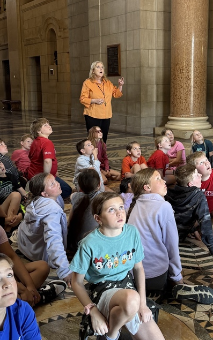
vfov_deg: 48.1
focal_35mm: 41
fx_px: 381
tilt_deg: -8.2
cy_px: 148
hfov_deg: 31.2
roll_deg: +0.3
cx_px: 119
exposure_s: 1/60
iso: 250
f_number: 1.78
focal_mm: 6.76
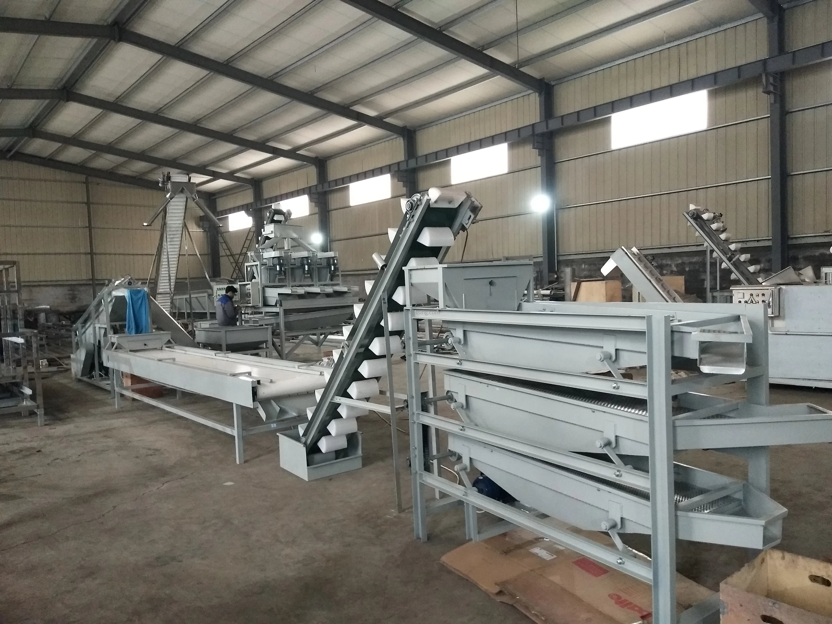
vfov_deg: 53.1
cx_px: 416
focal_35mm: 26
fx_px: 625
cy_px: 312
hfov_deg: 67.3
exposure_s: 1/33.3
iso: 400
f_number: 2
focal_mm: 3.88
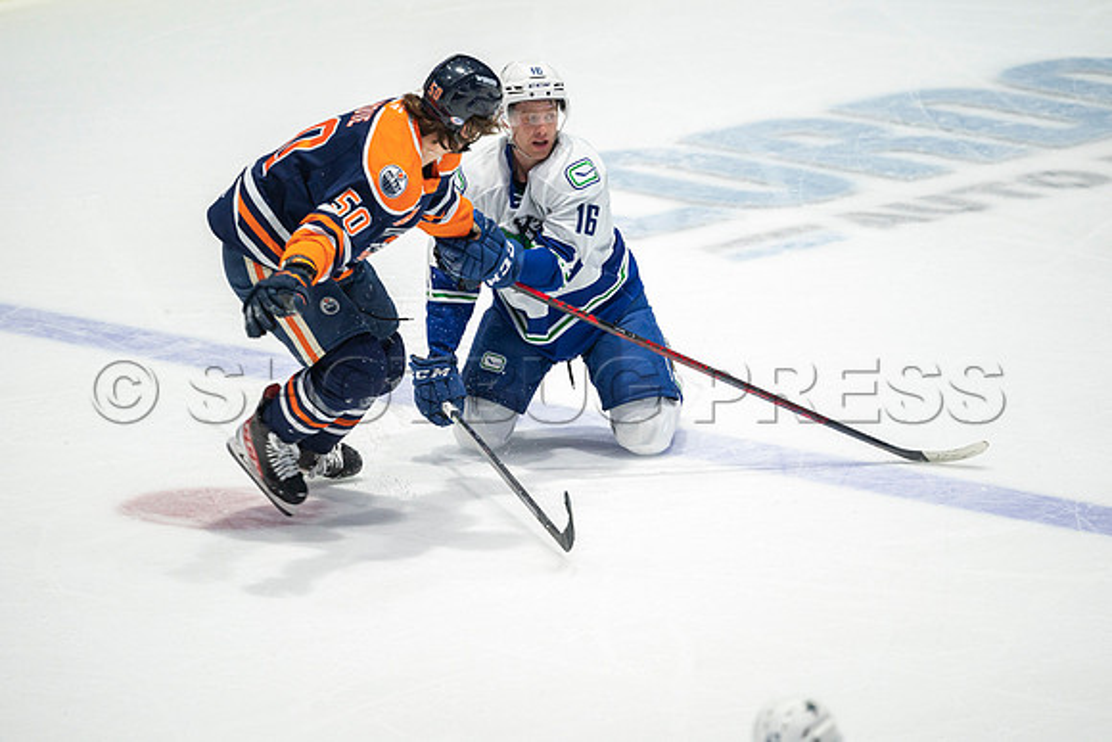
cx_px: 556
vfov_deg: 2.3
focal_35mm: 600
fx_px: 18537
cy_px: 371
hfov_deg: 3.4
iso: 1600
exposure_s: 1/640
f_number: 4
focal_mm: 600
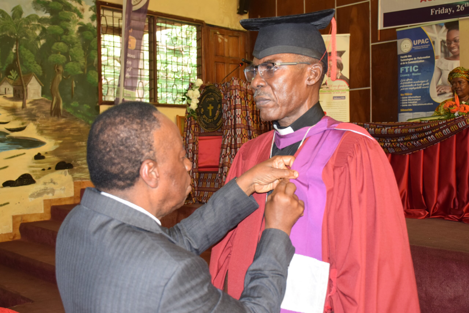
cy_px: 156
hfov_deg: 47.9
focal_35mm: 40
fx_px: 528
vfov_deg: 33.0
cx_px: 234
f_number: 4.8
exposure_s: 1/125
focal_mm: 27
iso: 800
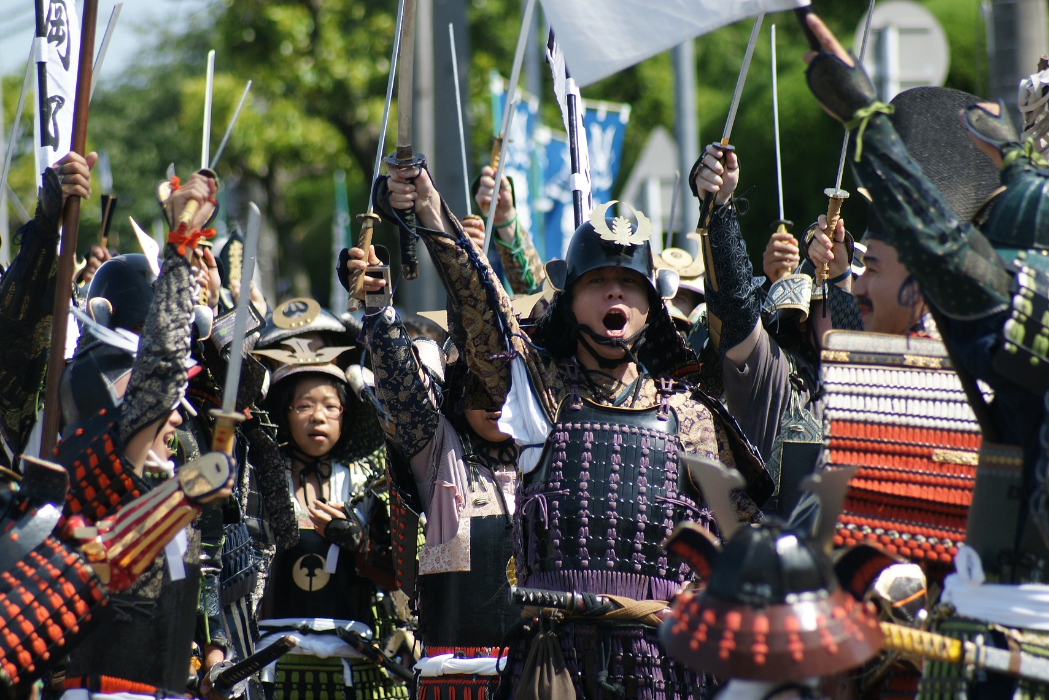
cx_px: 524
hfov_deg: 5.5
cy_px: 350
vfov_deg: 3.7
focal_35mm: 375
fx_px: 10928
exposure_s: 1/350
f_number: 5.6
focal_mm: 250
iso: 200
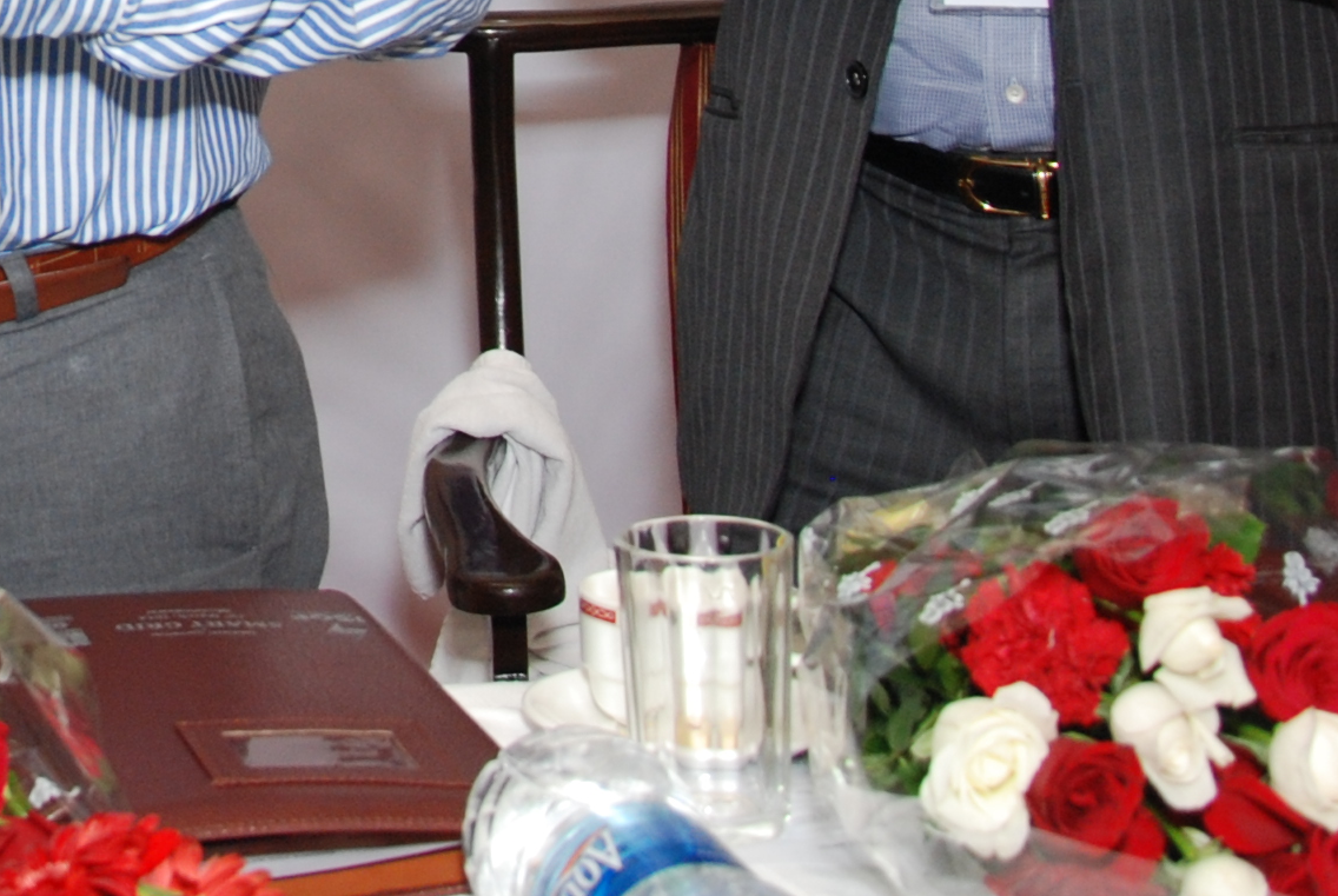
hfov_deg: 20.5
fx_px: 3424
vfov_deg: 13.9
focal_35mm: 92
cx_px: -314
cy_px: -486
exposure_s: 1/100
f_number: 3.8
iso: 400
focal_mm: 18
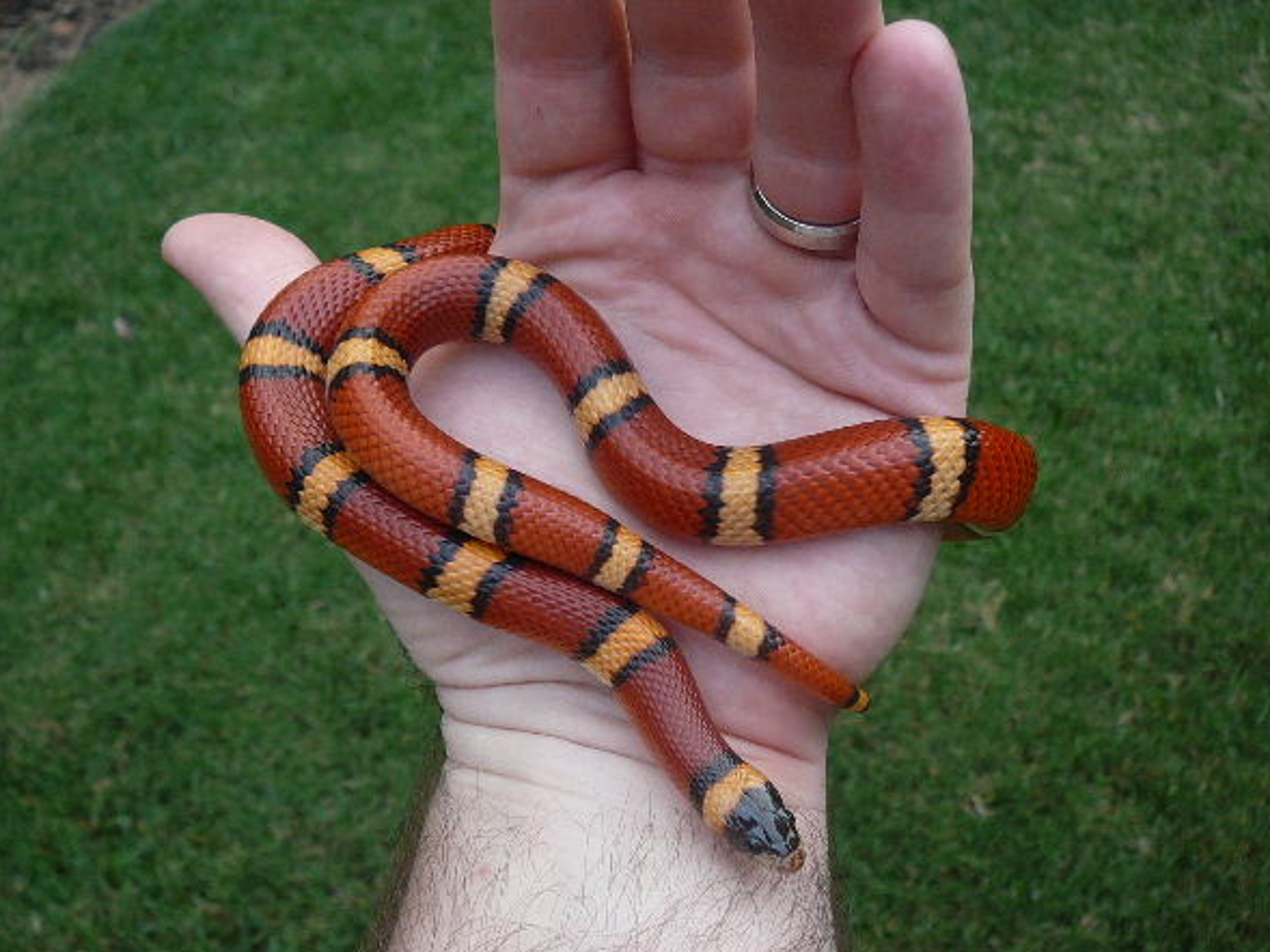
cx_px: 595
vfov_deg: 37.7
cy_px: 500
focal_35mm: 38
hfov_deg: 48.9
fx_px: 1394
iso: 100
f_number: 2.8
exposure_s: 1/50
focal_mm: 5.2
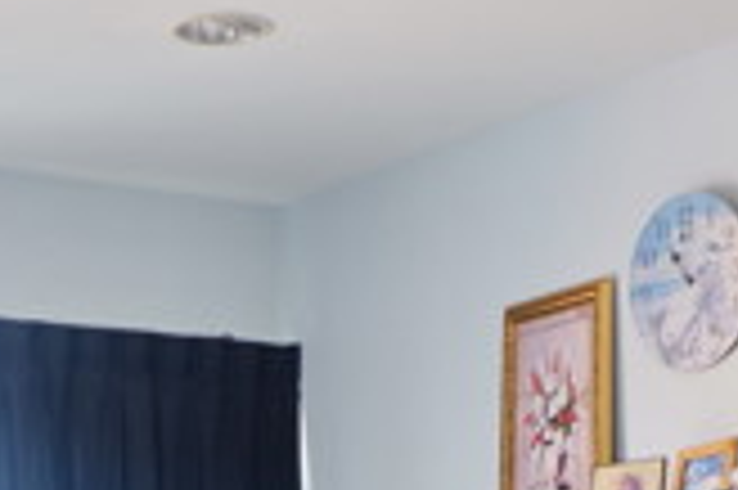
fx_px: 2478
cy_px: 805
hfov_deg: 16.7
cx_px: 72
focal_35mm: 121
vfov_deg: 10.8
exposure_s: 1/85
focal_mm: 22.2
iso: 200
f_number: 4
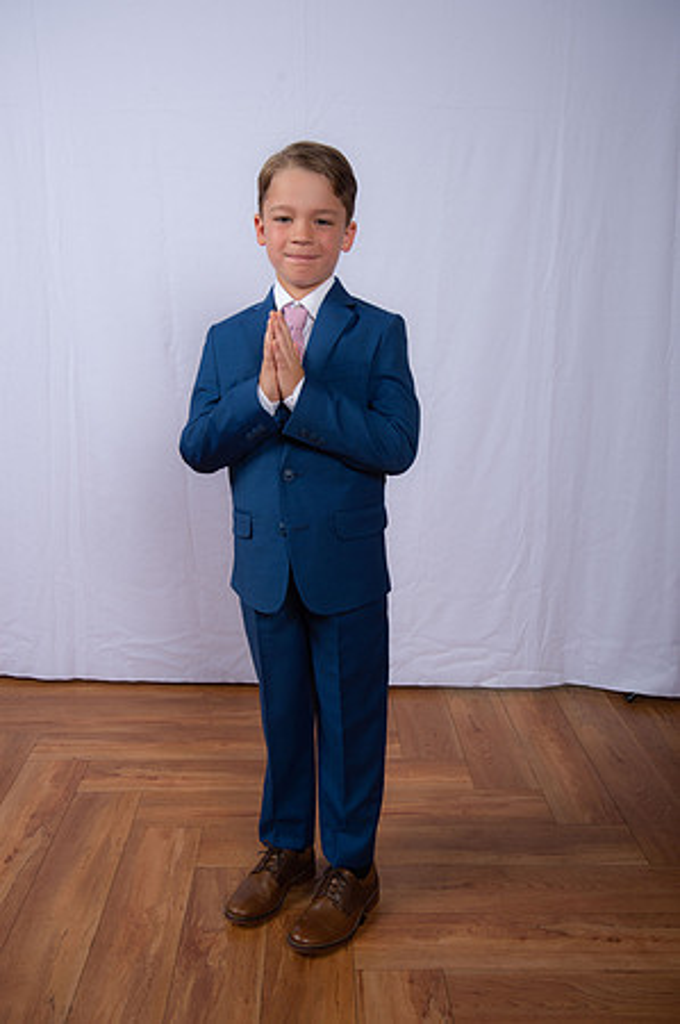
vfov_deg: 50.7
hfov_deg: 35.0
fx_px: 1079
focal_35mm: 38
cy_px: 512
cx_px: 340
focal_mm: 38
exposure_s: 1/160
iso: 250
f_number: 8
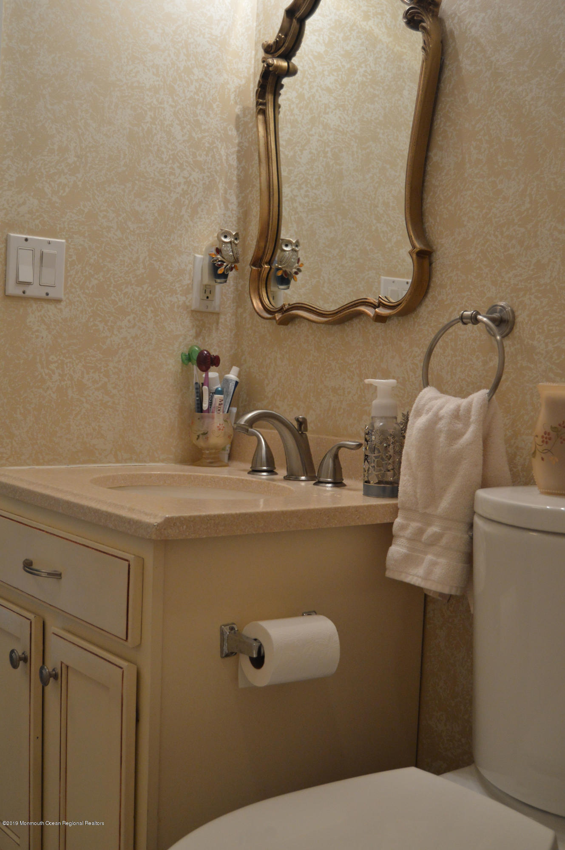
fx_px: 920
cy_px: 425
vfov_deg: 49.6
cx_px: 282
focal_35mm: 39
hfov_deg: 34.1
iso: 800
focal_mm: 26
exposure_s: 1/100
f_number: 4
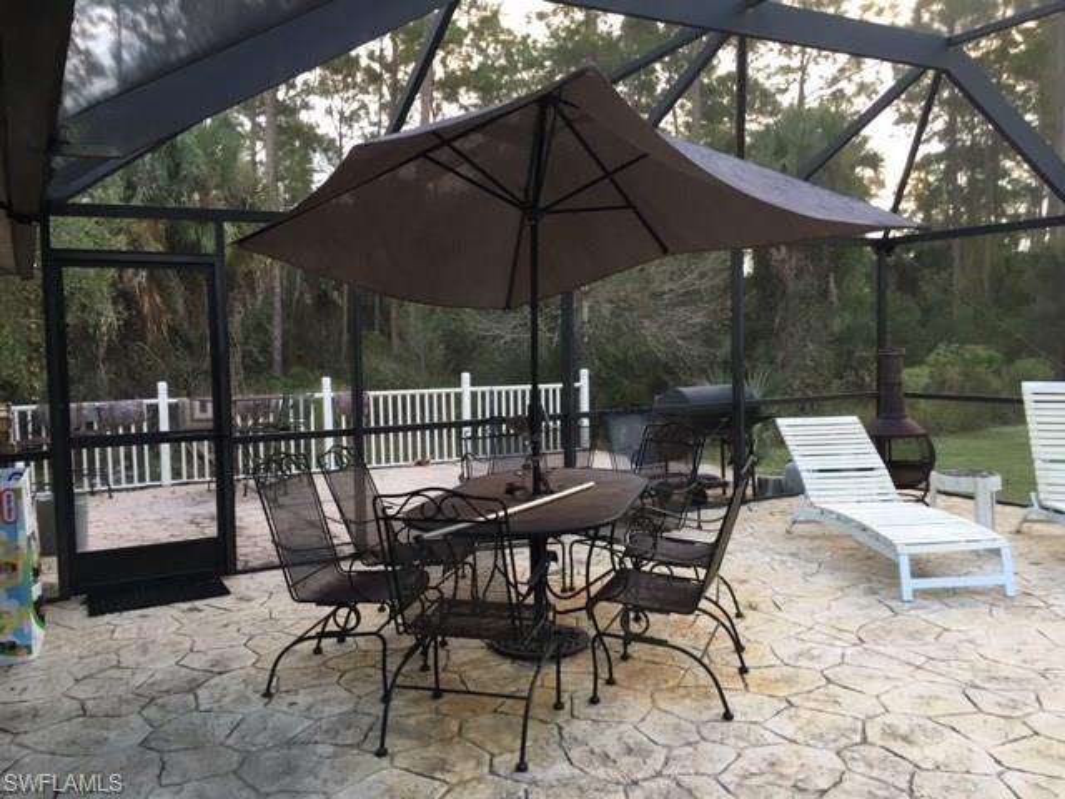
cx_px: 532
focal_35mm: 29
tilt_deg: -4.6
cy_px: 400
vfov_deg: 48.2
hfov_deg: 61.7
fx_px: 892
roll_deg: +0.6
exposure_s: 1/40
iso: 25
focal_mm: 4.15
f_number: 2.2
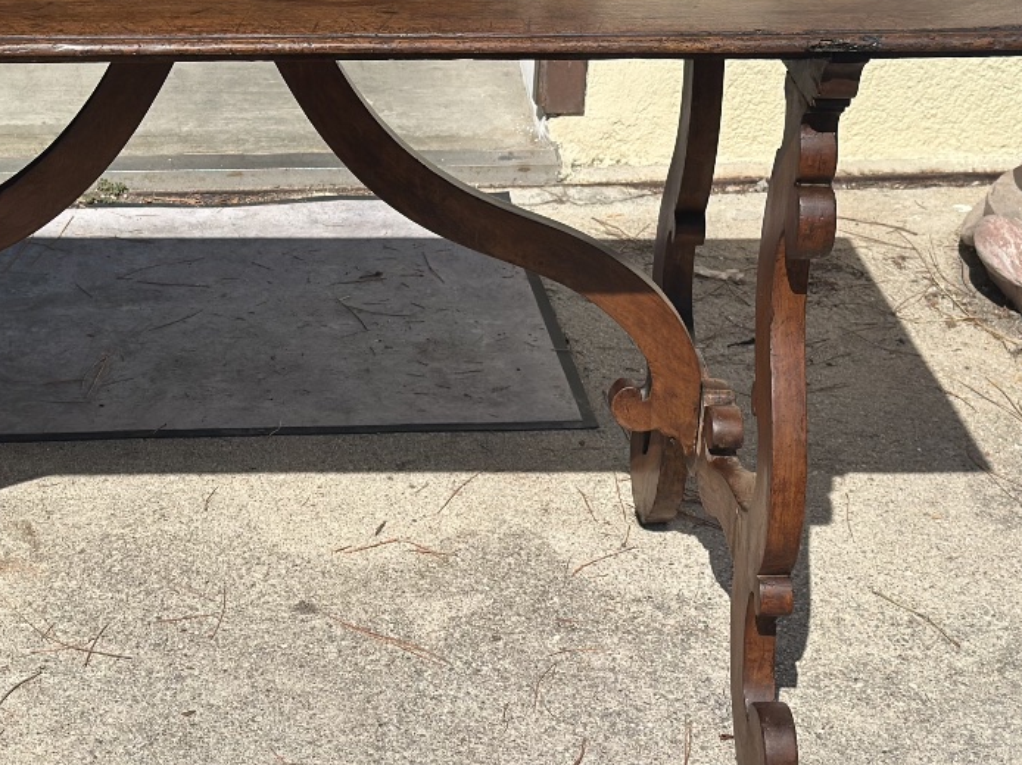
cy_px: 287
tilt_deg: -23.4
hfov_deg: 23.2
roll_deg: +0.3
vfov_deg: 17.7
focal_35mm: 83
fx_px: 2450
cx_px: 208
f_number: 1.78
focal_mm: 6.86
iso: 100
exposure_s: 1/8197
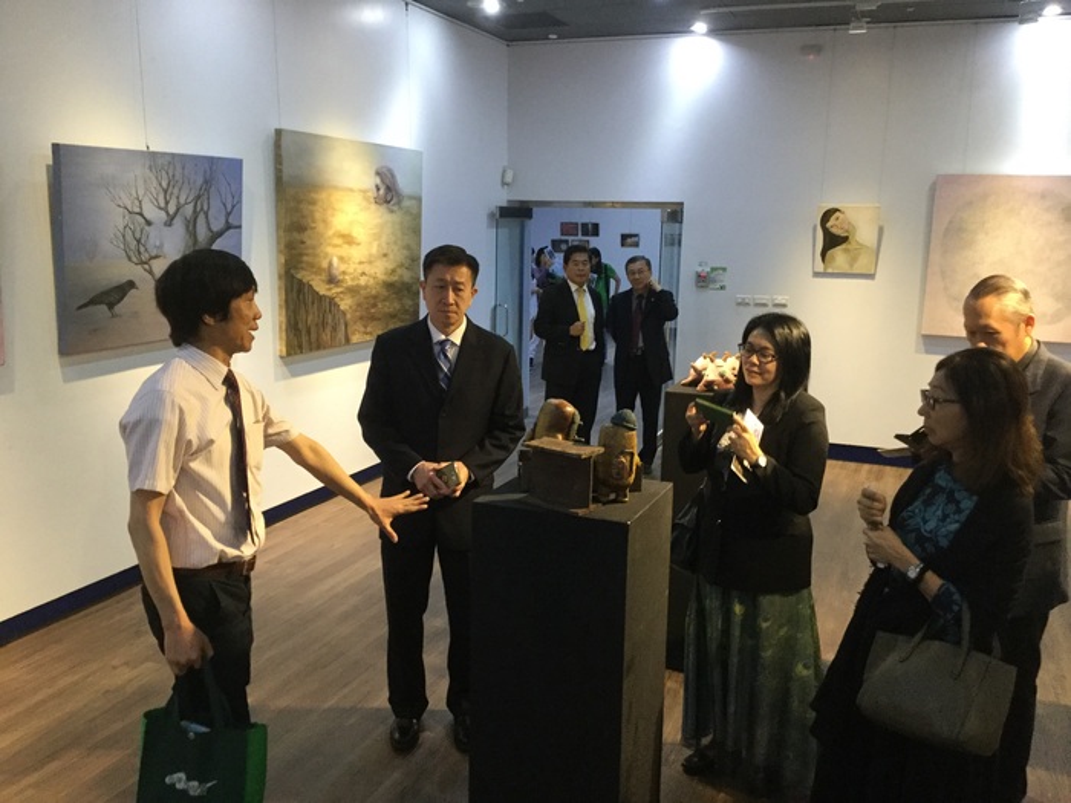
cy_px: 402
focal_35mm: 31
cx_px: 536
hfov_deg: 58.4
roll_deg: -0.6
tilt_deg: -10.9
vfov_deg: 45.4
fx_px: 959
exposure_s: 1/30
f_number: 2.4
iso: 160
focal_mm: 3.3
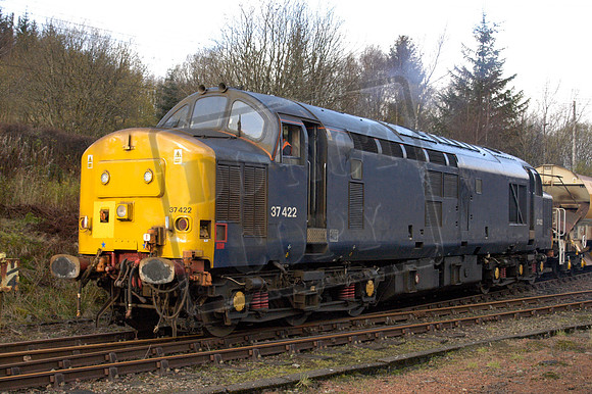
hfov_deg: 37.9
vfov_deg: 25.7
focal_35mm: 52
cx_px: 296
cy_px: 197
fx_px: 863
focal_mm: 35
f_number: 4.5
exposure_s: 1/1000
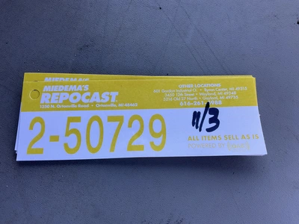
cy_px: 112
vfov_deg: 48.2
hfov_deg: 61.7
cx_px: 150
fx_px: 250
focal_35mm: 29
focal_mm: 3
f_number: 1.8
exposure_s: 1/179
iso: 20
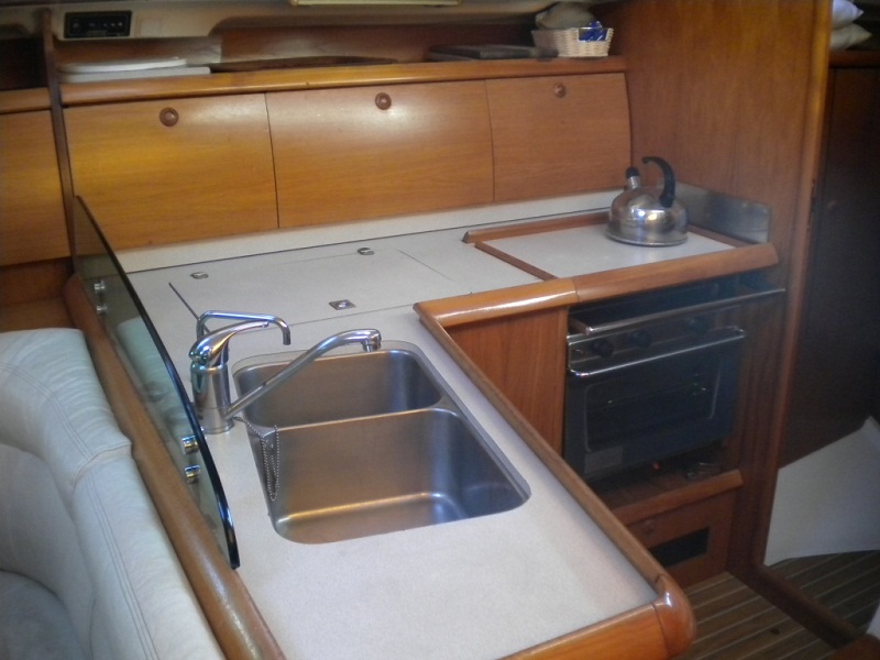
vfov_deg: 40.7
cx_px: 440
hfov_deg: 52.6
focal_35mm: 35
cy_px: 330
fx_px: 890
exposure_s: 1/44
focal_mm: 6.3
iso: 400
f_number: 3.1
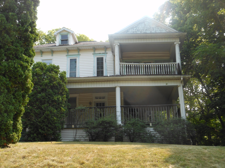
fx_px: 292
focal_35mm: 45
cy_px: 84
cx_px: 112
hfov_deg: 42.1
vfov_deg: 32.2
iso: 80
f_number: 4.6
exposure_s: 1/160
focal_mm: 8.1
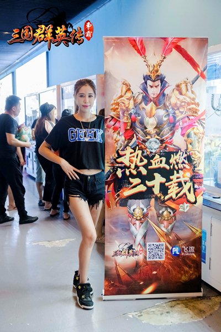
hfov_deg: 31.2
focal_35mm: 43
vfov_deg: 45.4
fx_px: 396
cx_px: 110
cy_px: 166
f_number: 3.2
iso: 1600
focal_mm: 28.9
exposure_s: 1/60
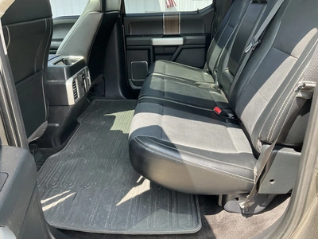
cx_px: 159
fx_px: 266
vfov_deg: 48.2
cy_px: 120
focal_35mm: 29
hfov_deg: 61.7
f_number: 1.8
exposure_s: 1/122
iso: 50
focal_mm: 3
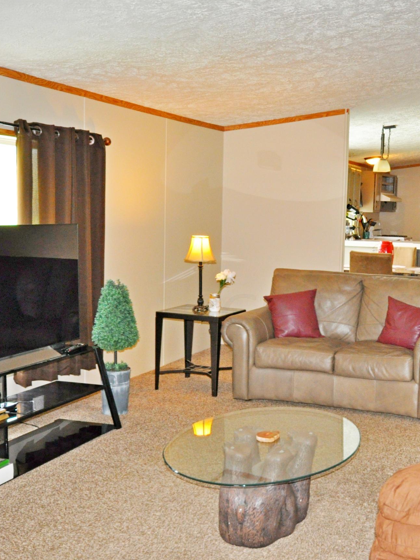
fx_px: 809
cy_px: 314
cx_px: 316
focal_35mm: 50
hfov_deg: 28.7
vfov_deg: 38.1
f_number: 5.6
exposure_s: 1/60
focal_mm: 20
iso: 800
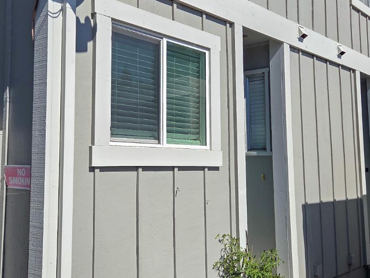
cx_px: 146
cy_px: 120
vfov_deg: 32.8
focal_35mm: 44
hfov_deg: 42.7
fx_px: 470
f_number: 1.8
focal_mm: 5.4
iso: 64
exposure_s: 1/8000
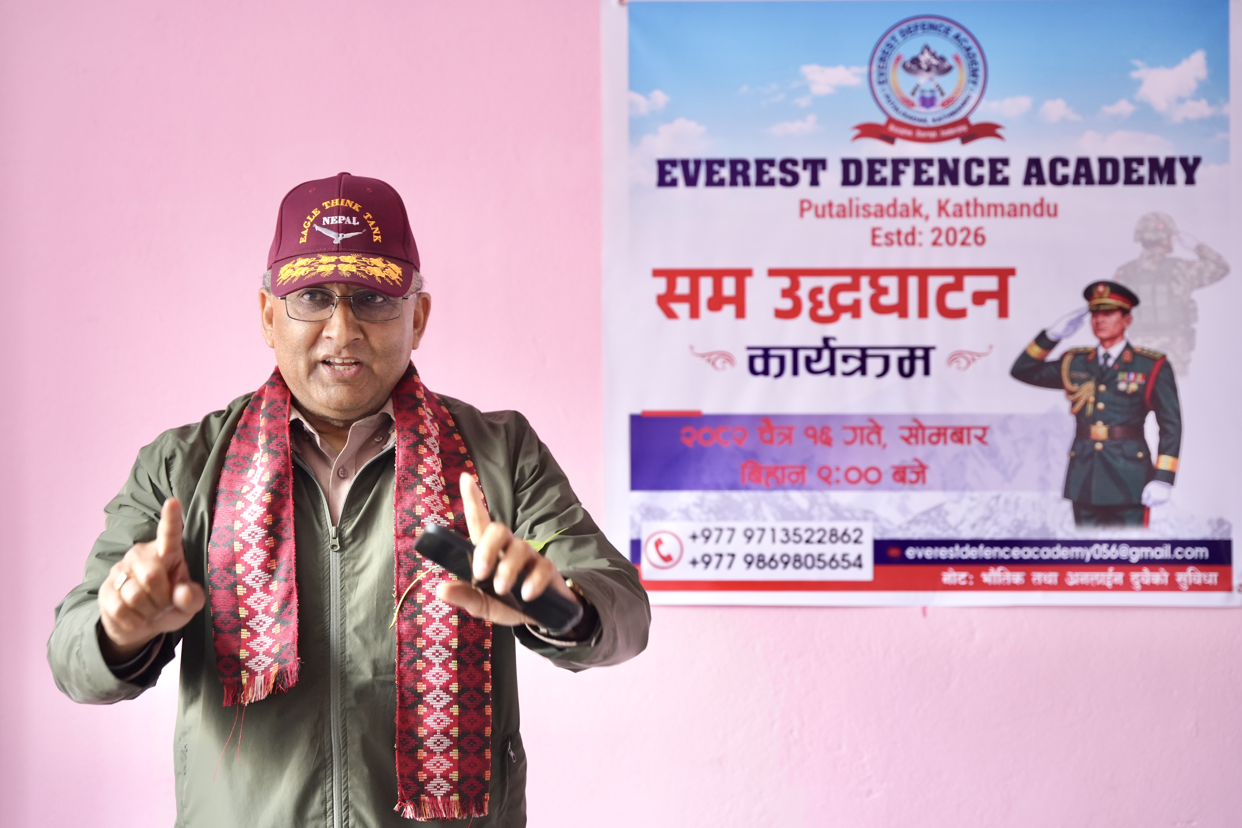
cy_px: 414
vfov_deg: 23.6
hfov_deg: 34.8
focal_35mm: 58
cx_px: 621
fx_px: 1984
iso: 1000
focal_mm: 57.5
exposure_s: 1/160
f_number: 2.8
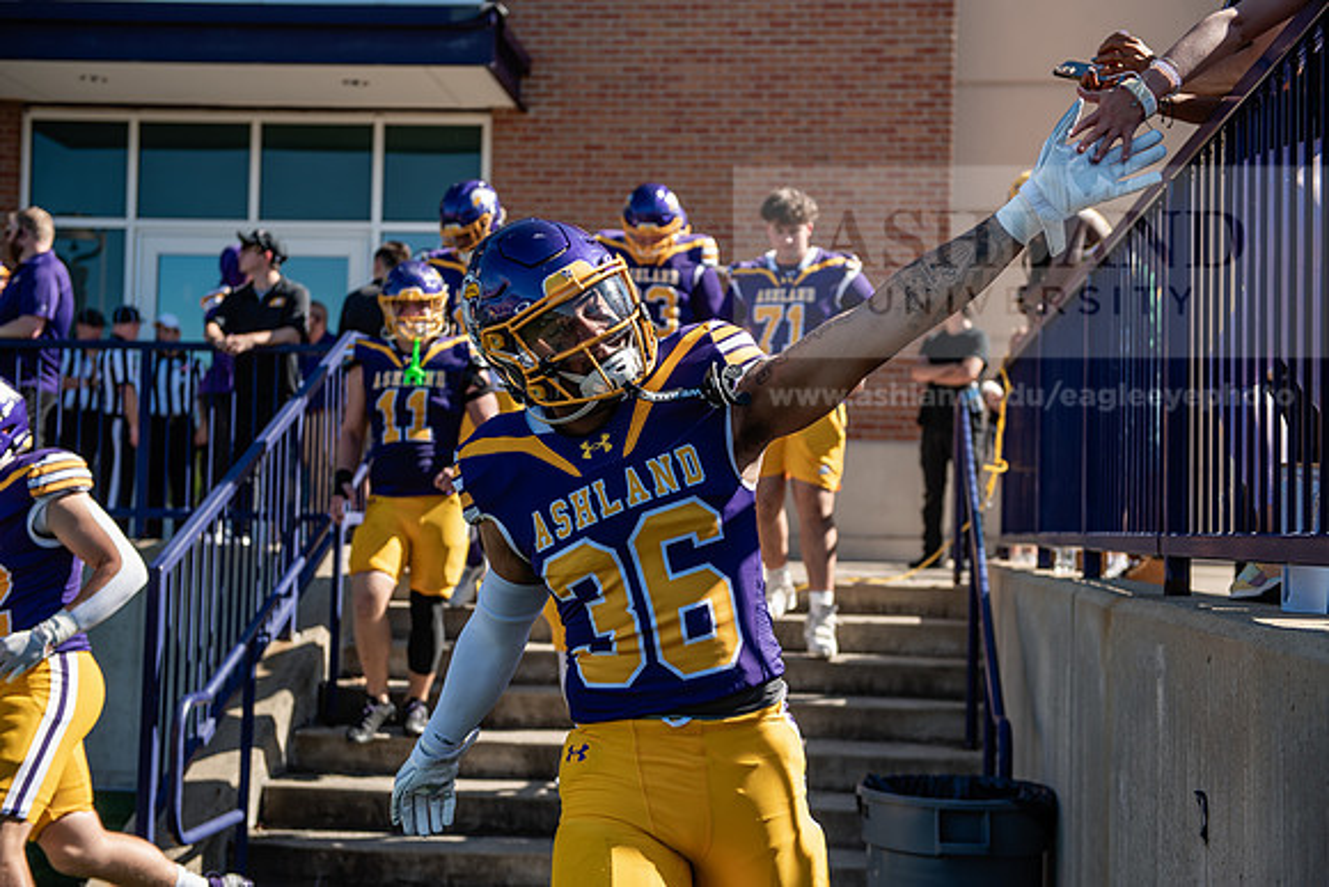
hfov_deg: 38.2
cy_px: 444
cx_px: 664
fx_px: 1920
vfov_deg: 26.0
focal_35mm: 52
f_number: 3.5
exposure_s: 1/640
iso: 125
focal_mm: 52
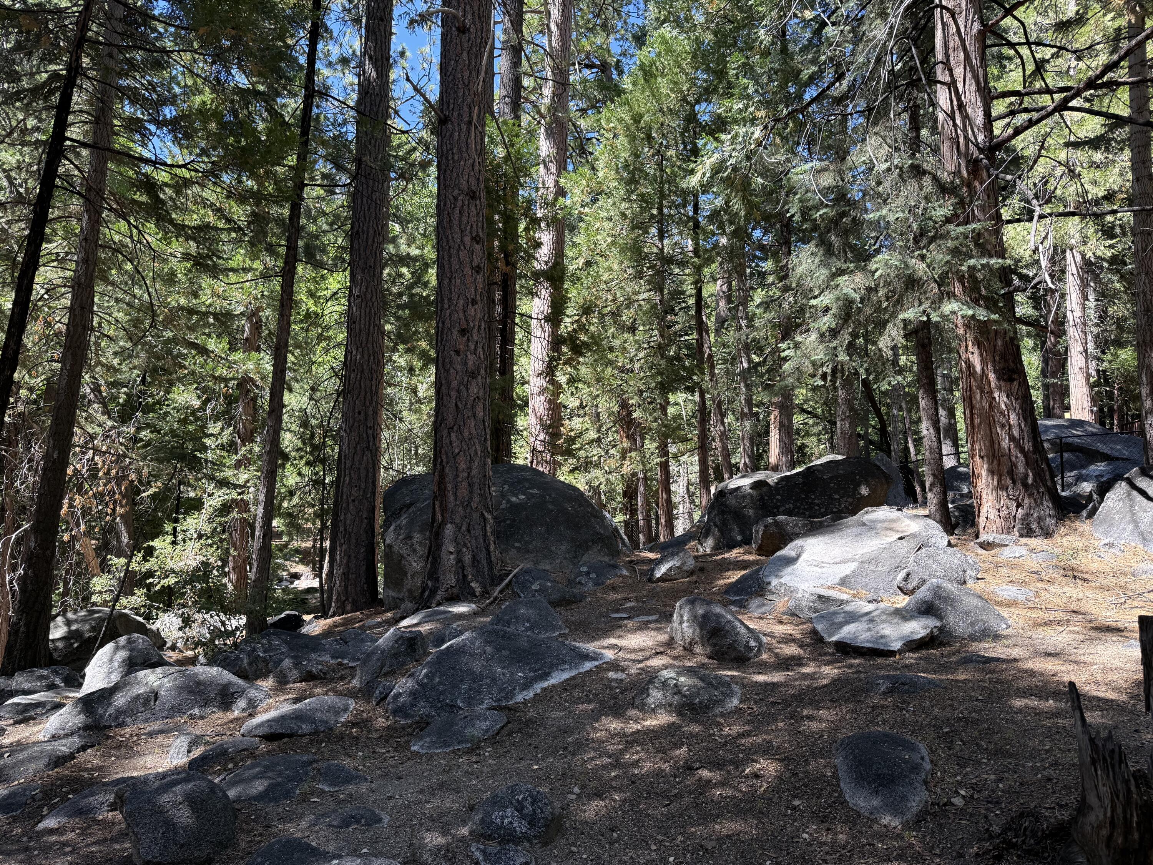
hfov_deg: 71.6
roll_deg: -2.5
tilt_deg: +8.6
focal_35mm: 24
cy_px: 432
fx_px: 799
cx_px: 576
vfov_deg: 56.8
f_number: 1.78
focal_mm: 6.76
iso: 100
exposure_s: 1/481
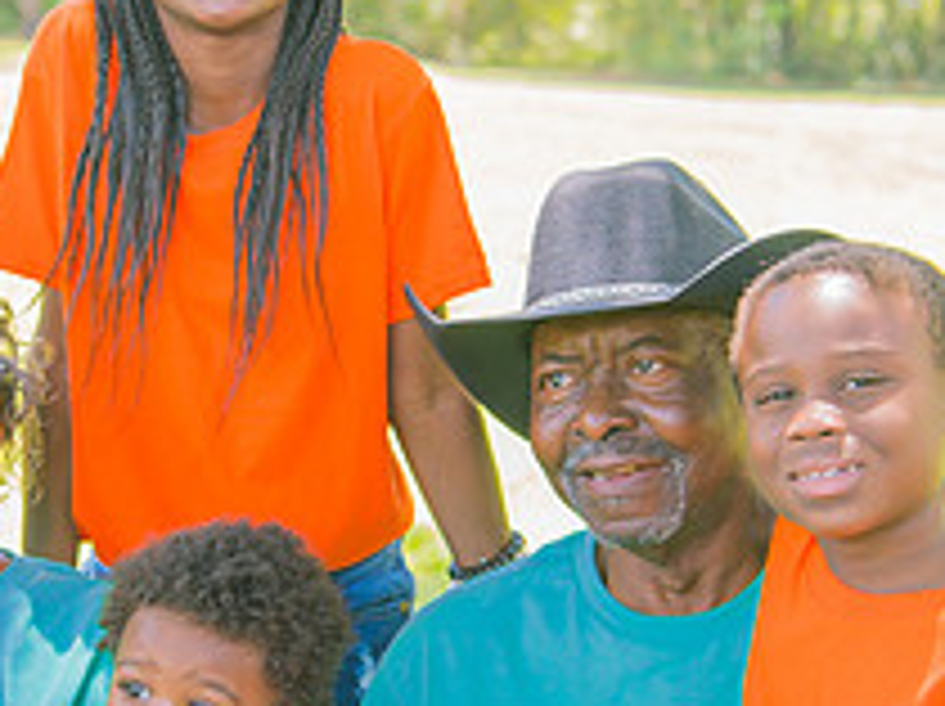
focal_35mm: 133
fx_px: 3627
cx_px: 243
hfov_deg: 14.8
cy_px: 445
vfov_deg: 11.1
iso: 250
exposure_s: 1/125
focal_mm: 50
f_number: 4
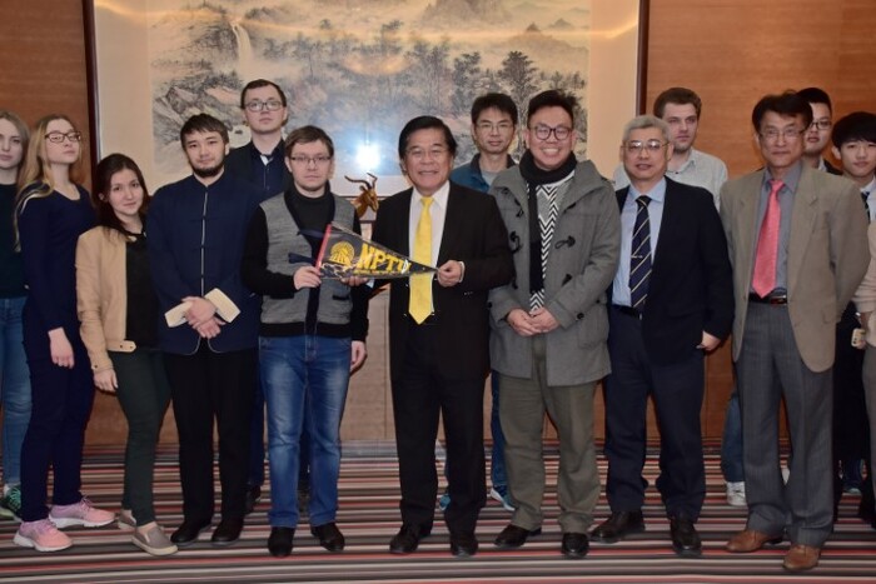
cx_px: 438
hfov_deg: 43.6
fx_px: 1095
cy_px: 292
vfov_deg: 29.9
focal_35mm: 45
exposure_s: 1/60
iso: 800
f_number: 5
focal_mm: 30
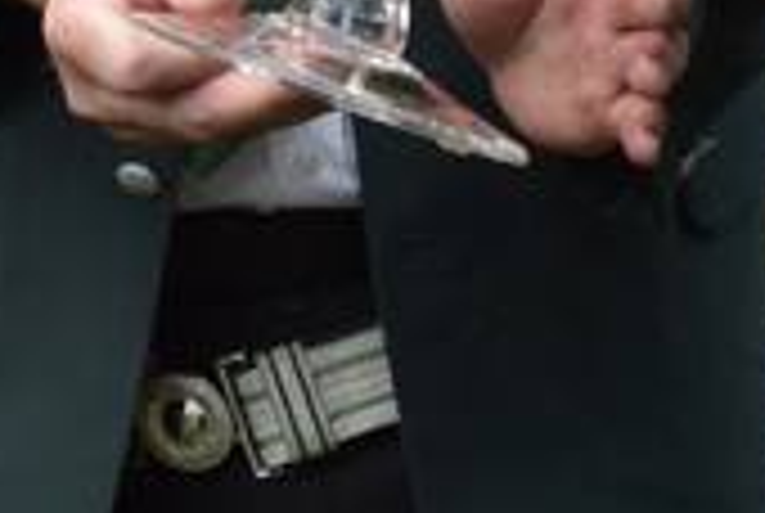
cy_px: -594
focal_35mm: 223
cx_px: 40
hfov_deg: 9.2
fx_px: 4747
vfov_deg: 6.0
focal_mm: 22
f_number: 7.1
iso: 400
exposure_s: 1/200
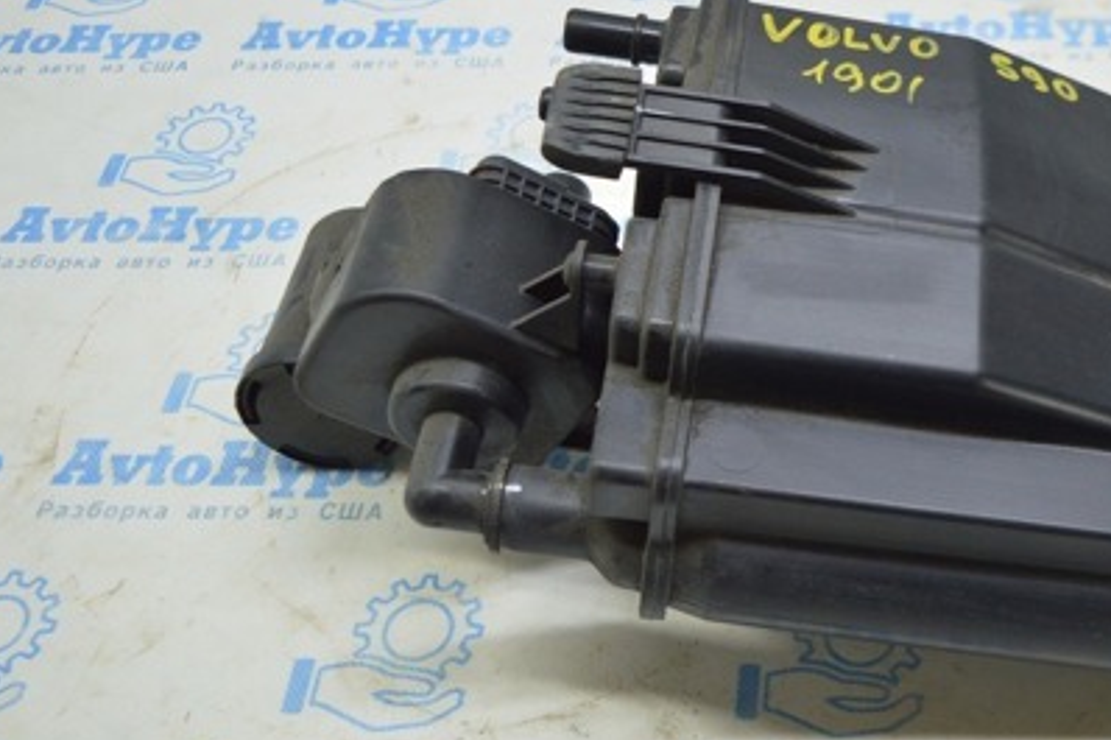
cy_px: 323
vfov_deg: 25.5
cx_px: 812
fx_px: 1635
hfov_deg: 36.8
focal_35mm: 53
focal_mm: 22
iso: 400
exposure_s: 1/40
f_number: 3.8
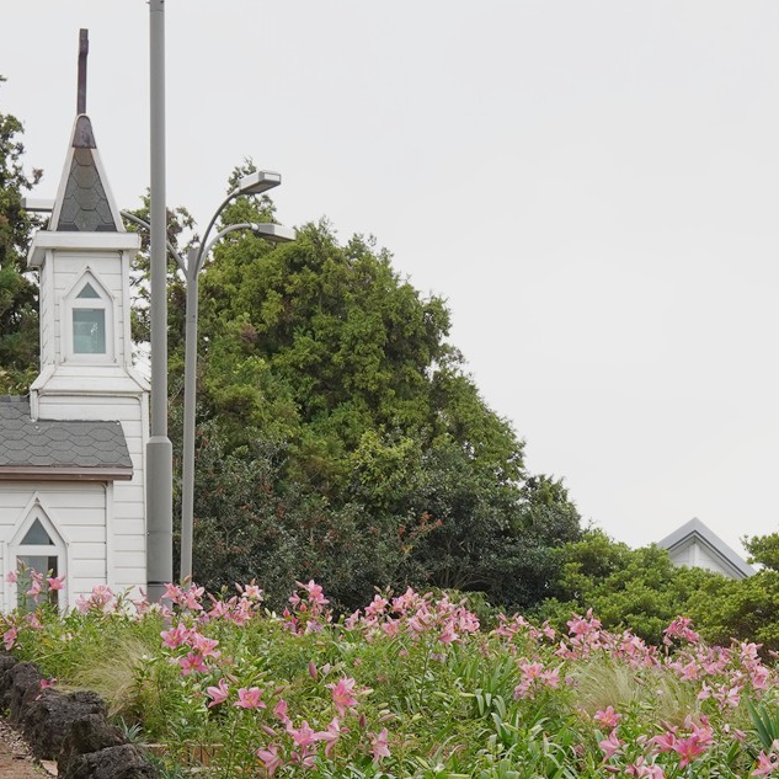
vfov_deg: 18.4
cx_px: 406
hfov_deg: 18.5
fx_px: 2393
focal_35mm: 94
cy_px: 543
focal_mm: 35
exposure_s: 1/100
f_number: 11
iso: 400
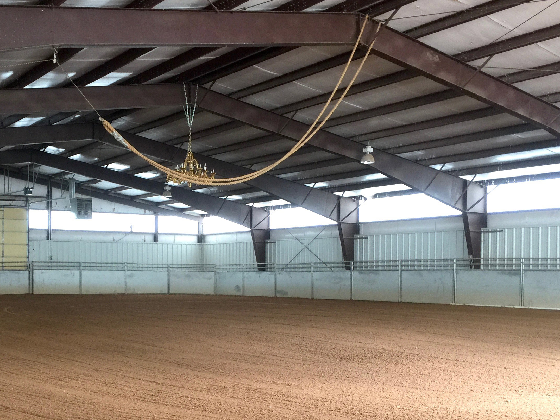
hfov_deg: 42.4
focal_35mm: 44
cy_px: 298
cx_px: 192
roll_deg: +0.0
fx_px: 712
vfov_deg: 32.4
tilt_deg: -2.3
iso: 50
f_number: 2.2
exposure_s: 1/30
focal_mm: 4.15
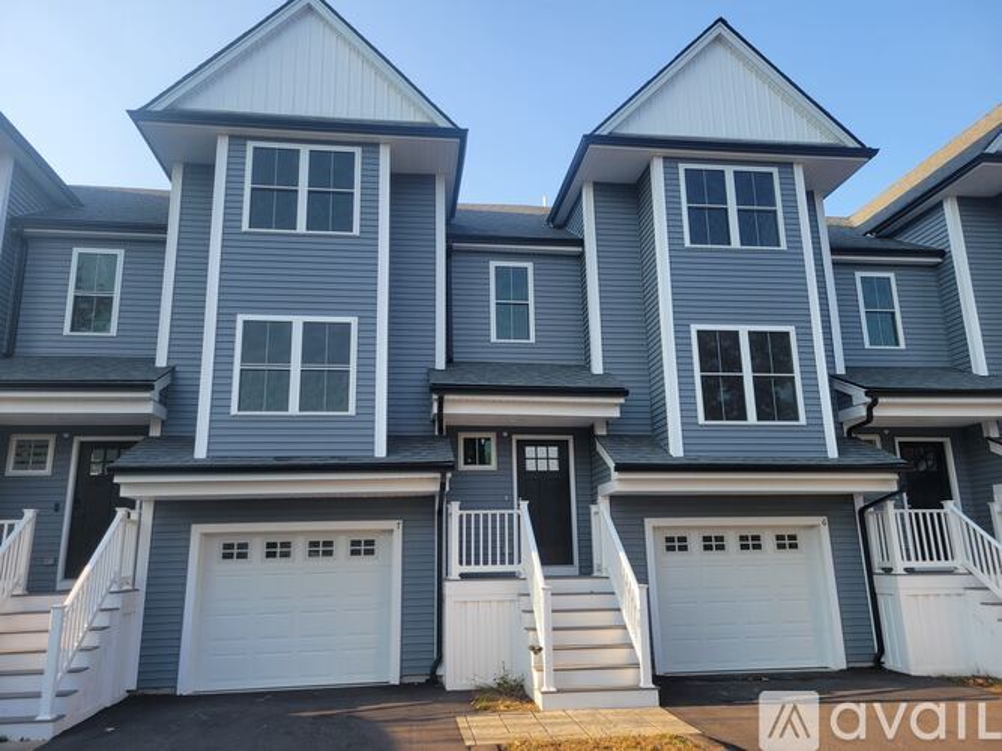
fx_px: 752
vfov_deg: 53.0
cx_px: 501
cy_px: 376
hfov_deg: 67.3
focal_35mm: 26
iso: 40
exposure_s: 1/562
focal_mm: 5.4
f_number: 1.8
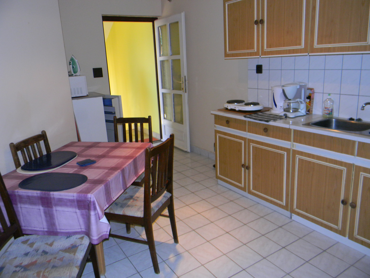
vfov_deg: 49.7
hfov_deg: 63.4
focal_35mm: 28
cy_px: 139
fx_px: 299
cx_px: 185
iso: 200
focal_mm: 5
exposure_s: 1/30
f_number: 3.5
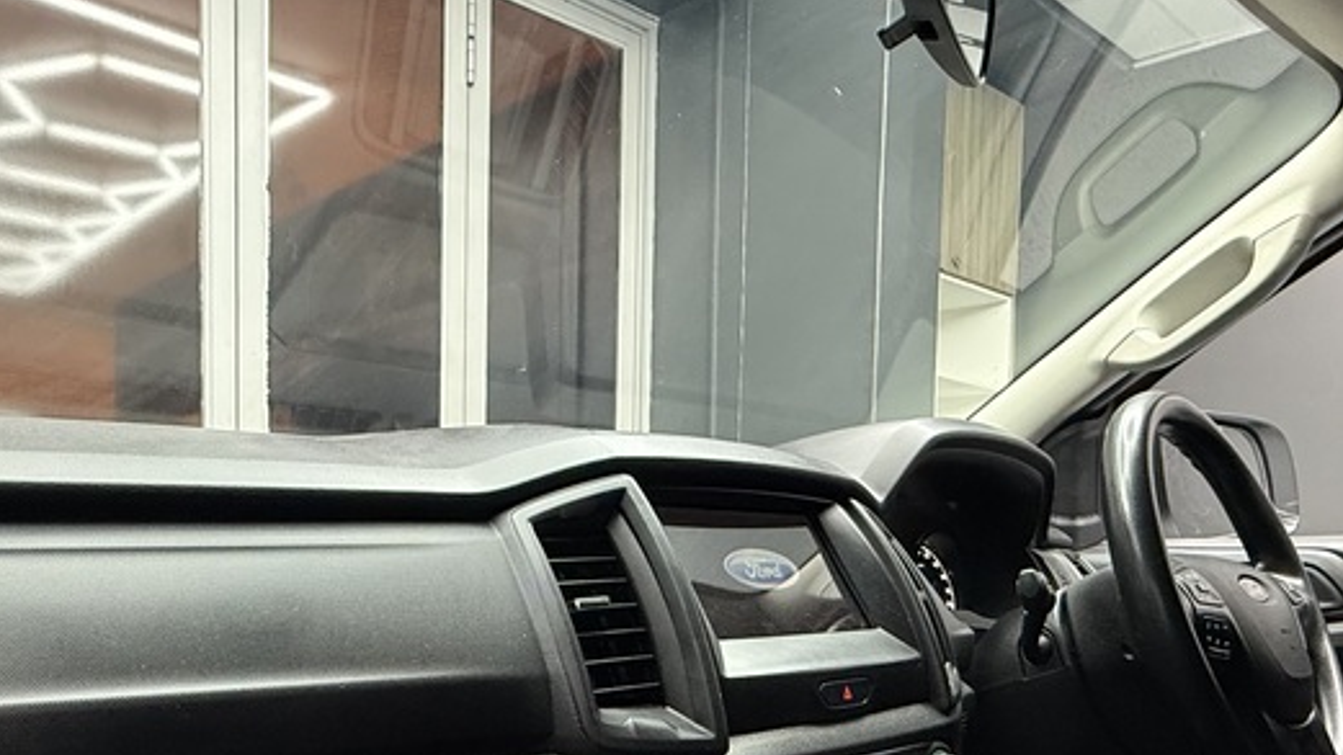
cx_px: 629
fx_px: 1068
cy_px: 608
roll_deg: -1.5
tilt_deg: -3.1
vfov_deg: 37.5
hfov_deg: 64.2
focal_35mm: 30
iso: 500
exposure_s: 1/50
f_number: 2.2
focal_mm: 2.22
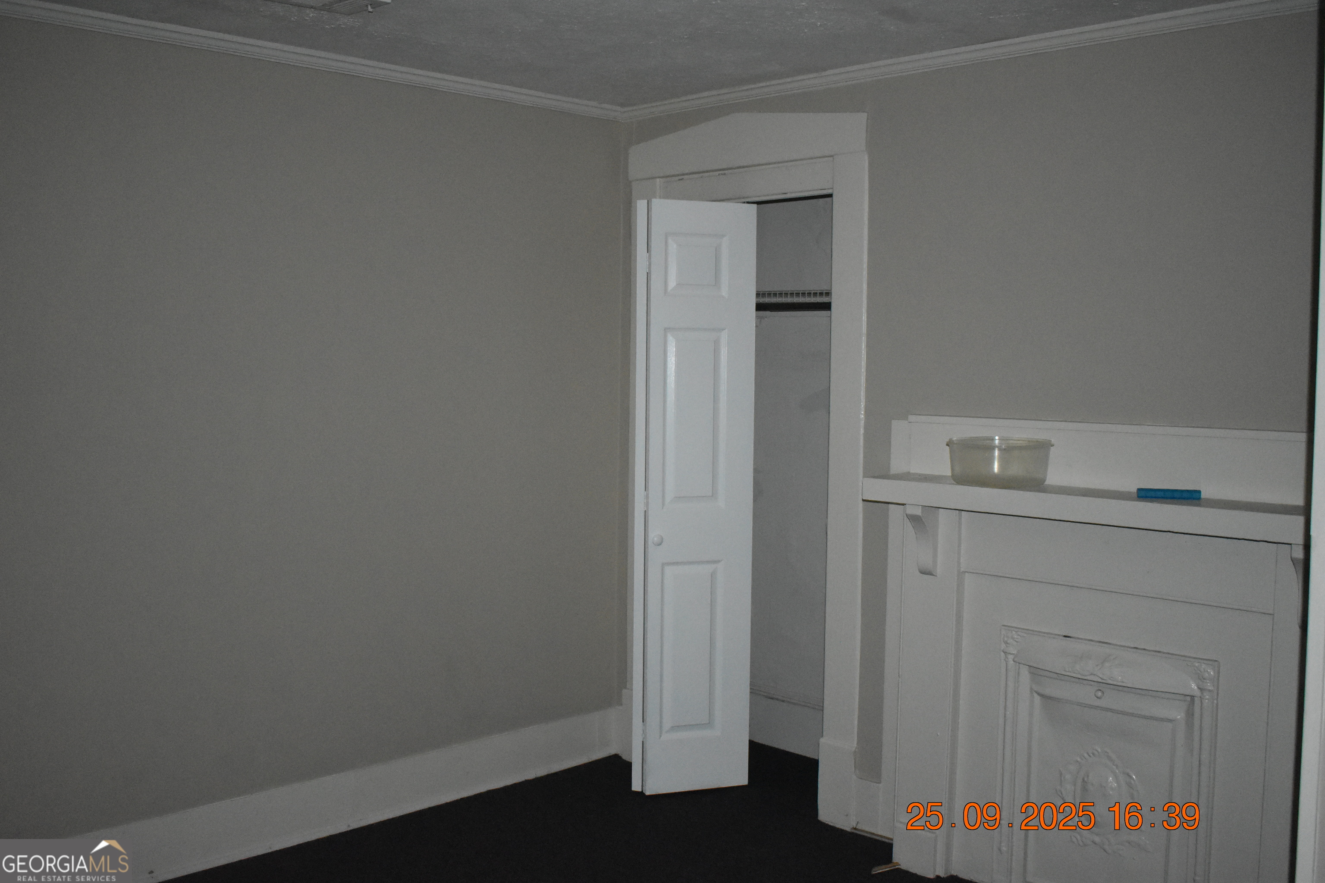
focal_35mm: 34
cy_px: 442
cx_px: 662
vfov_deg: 38.4
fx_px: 1270
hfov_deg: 55.1
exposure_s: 1/60
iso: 4500
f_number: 3.8
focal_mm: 23
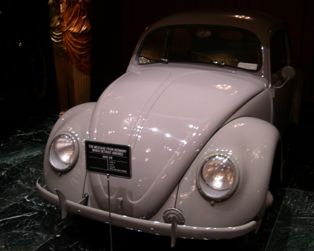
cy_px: 125
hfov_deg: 45.8
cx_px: 158
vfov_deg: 37.3
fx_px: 372
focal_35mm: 40
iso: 100
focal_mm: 8
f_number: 2.8
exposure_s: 1/6.2
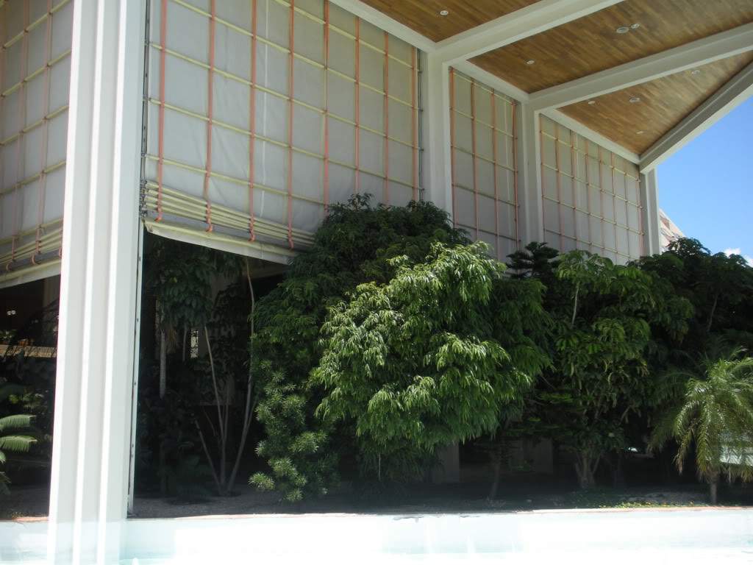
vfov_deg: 40.7
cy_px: 282
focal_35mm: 35
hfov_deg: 52.6
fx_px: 761
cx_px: 376
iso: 64
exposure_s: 1/450
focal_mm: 6.3
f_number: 3.5
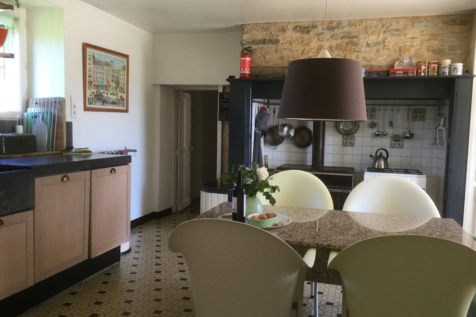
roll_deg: +0.1
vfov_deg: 40.0
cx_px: 239
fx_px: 436
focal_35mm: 33
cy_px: 166
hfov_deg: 57.2
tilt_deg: -5.9
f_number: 2.4
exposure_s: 1/33
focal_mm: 3.3
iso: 50
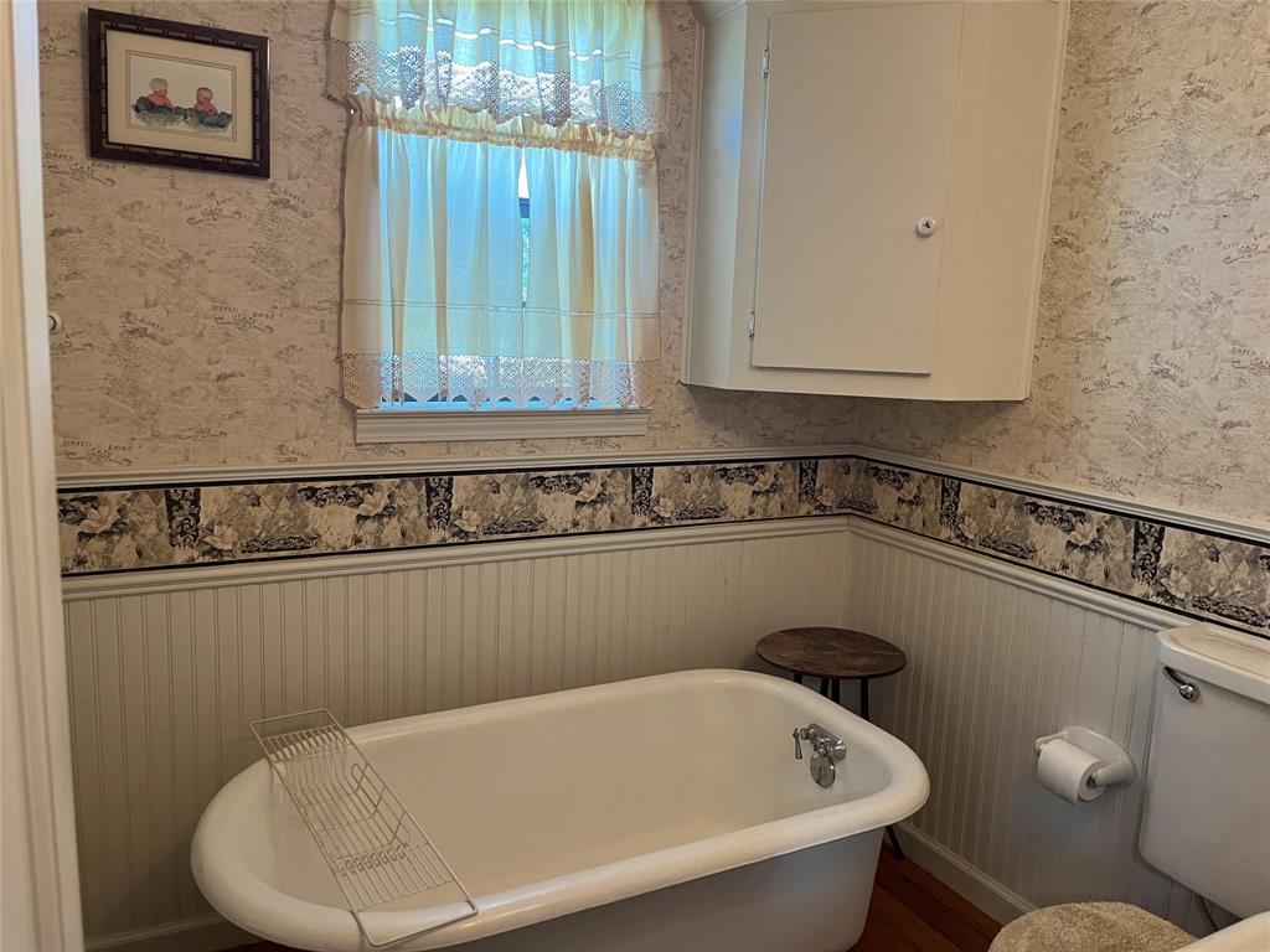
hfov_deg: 67.3
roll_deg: -1.0
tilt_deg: -9.3
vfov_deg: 53.1
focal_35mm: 26
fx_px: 954
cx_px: 635
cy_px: 476
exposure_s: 1/60
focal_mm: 5.1
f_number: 1.6
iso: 125
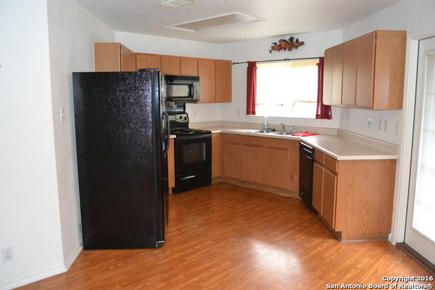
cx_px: 218
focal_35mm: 28
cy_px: 145
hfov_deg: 64.5
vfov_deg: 45.7
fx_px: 344
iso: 3200
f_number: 3.5
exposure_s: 1/60
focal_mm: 19
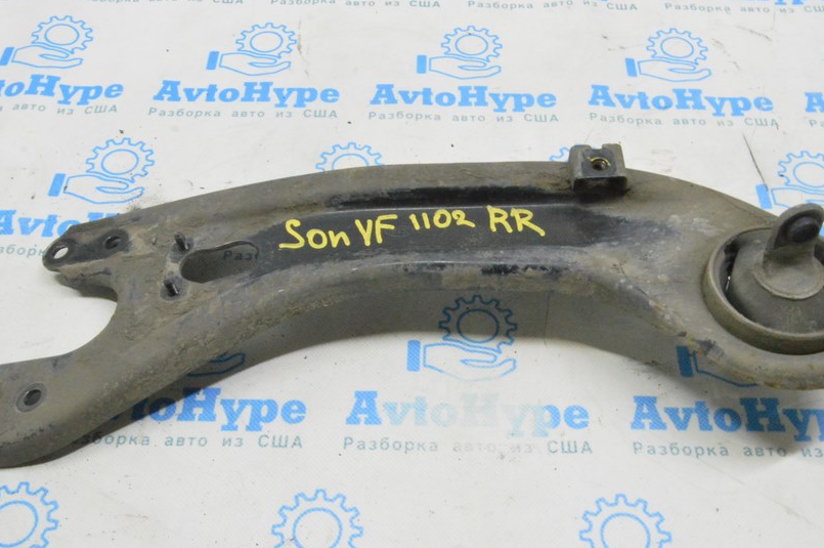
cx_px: 413
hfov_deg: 46.4
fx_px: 960
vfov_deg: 31.8
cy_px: 256
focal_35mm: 42
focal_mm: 22
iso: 6400
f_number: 20
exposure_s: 1/15
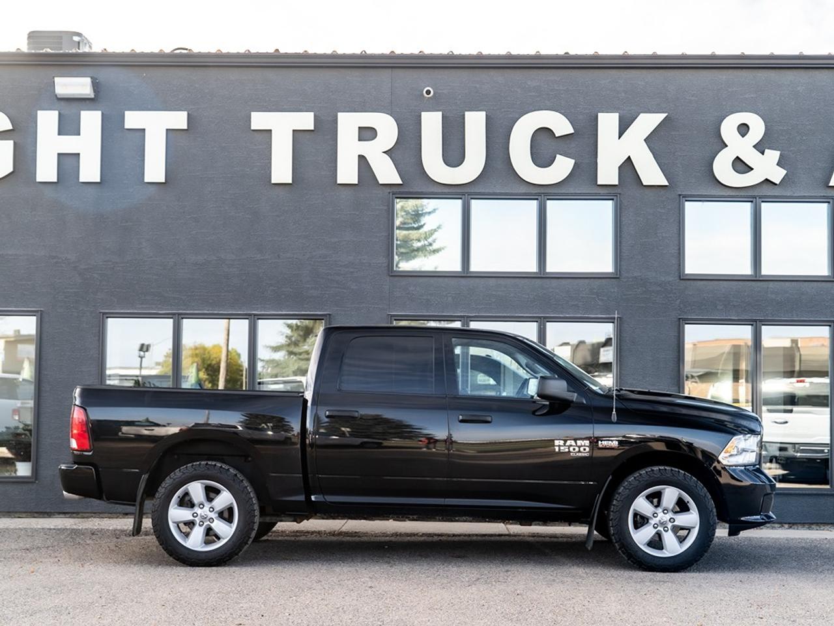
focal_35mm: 51
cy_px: 321
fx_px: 1235
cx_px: 414
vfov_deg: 28.4
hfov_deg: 37.3
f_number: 4
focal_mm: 43
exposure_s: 1/160
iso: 125
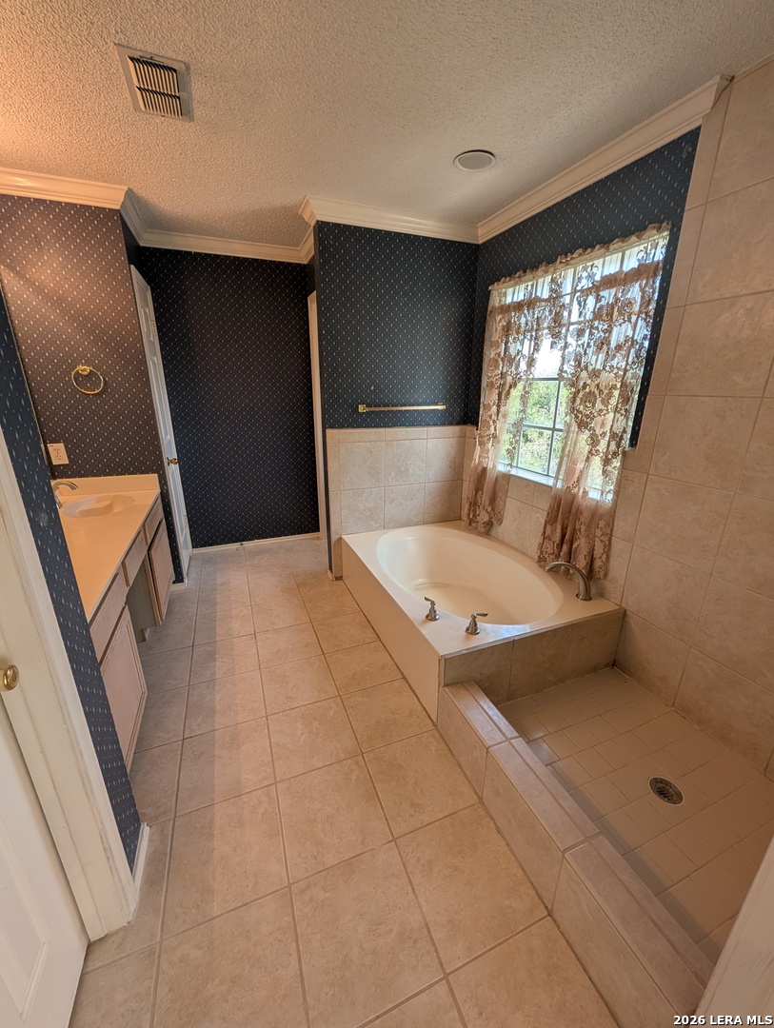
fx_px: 357
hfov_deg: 94.6
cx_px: 387
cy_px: 514
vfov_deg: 110.5
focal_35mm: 12
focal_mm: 2.02
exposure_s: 1/198
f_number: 1.7
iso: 43
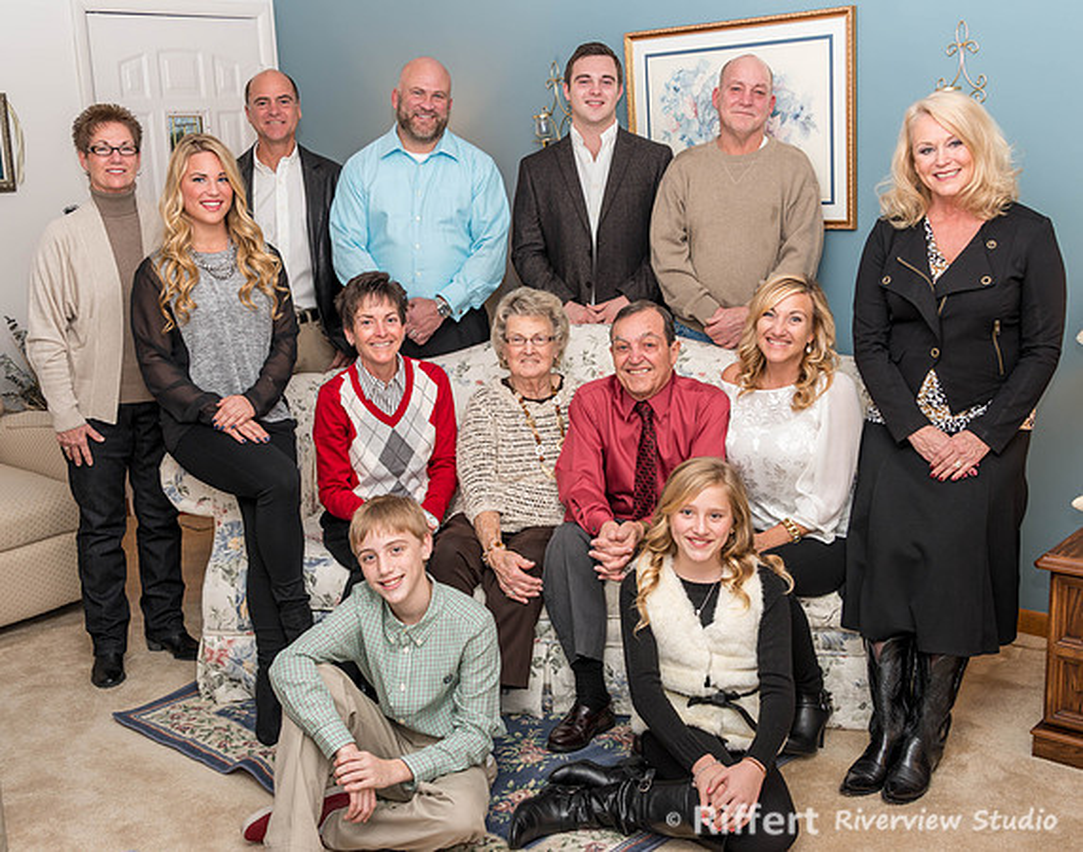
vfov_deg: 36.9
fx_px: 1278
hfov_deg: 45.9
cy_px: 426
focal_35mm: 40
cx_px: 511
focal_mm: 36
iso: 320
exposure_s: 1/30
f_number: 7.1
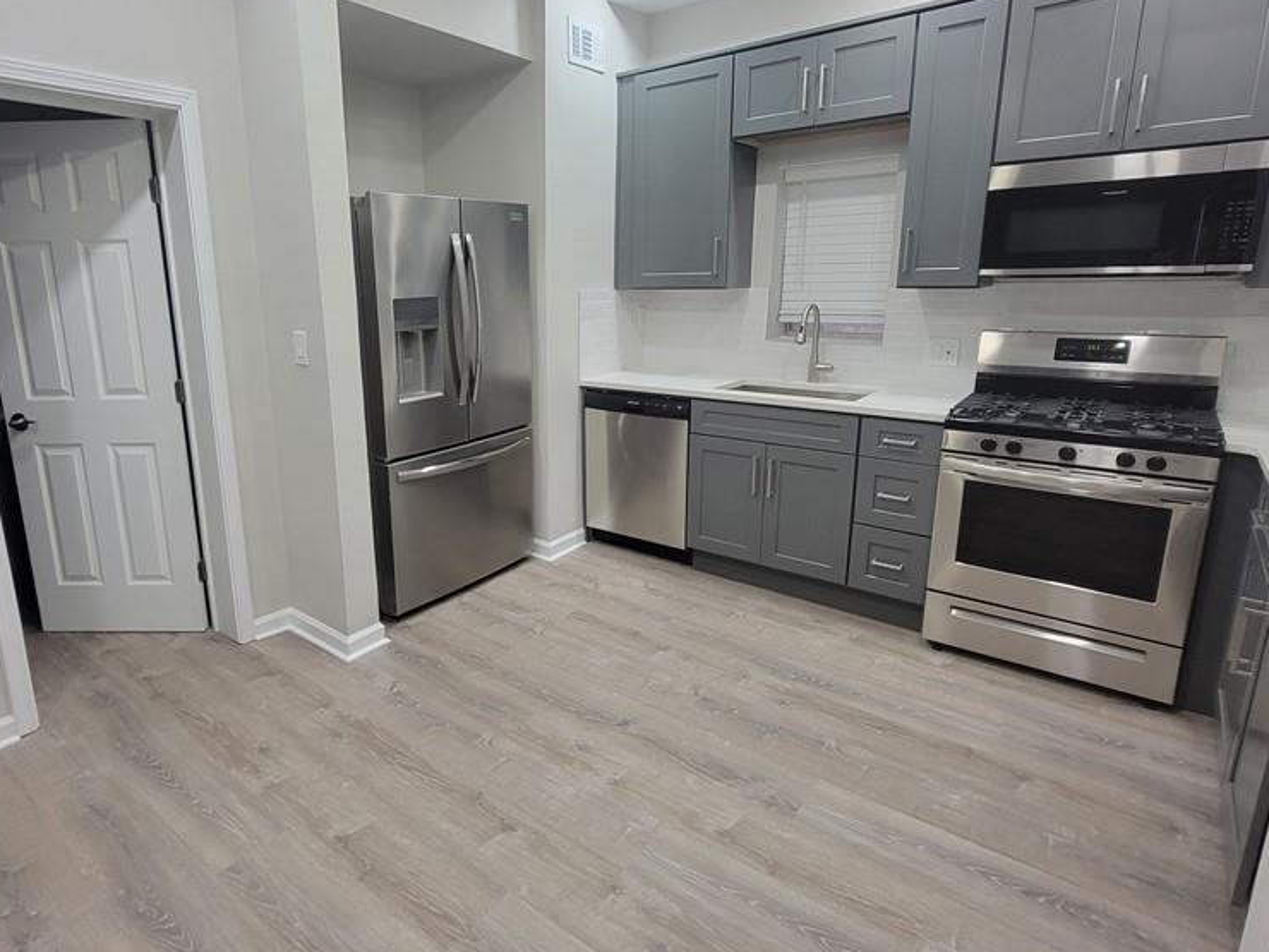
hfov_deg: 87.0
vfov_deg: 71.3
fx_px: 660
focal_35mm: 18
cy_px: 420
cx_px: 532
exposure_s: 1/60
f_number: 2.2
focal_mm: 2.2
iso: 200
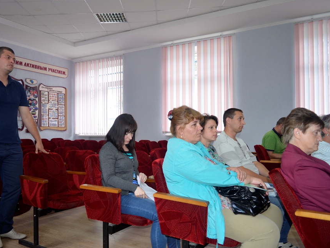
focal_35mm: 30
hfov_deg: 59.7
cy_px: 126
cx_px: 140
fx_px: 286
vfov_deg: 46.8
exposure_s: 1/125
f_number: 3.5
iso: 280
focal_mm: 18
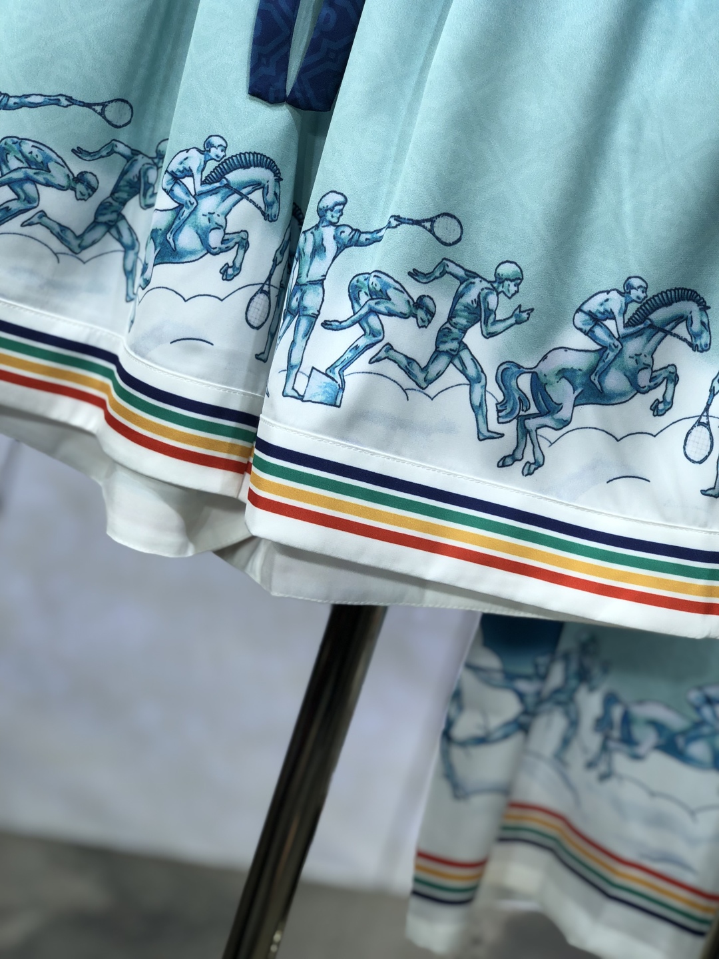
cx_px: 360
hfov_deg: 28.0
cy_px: 480
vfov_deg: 36.8
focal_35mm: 52
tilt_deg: -10.1
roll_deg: -17.2
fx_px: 1440
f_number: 2.4
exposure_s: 1/495
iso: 16
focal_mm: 6
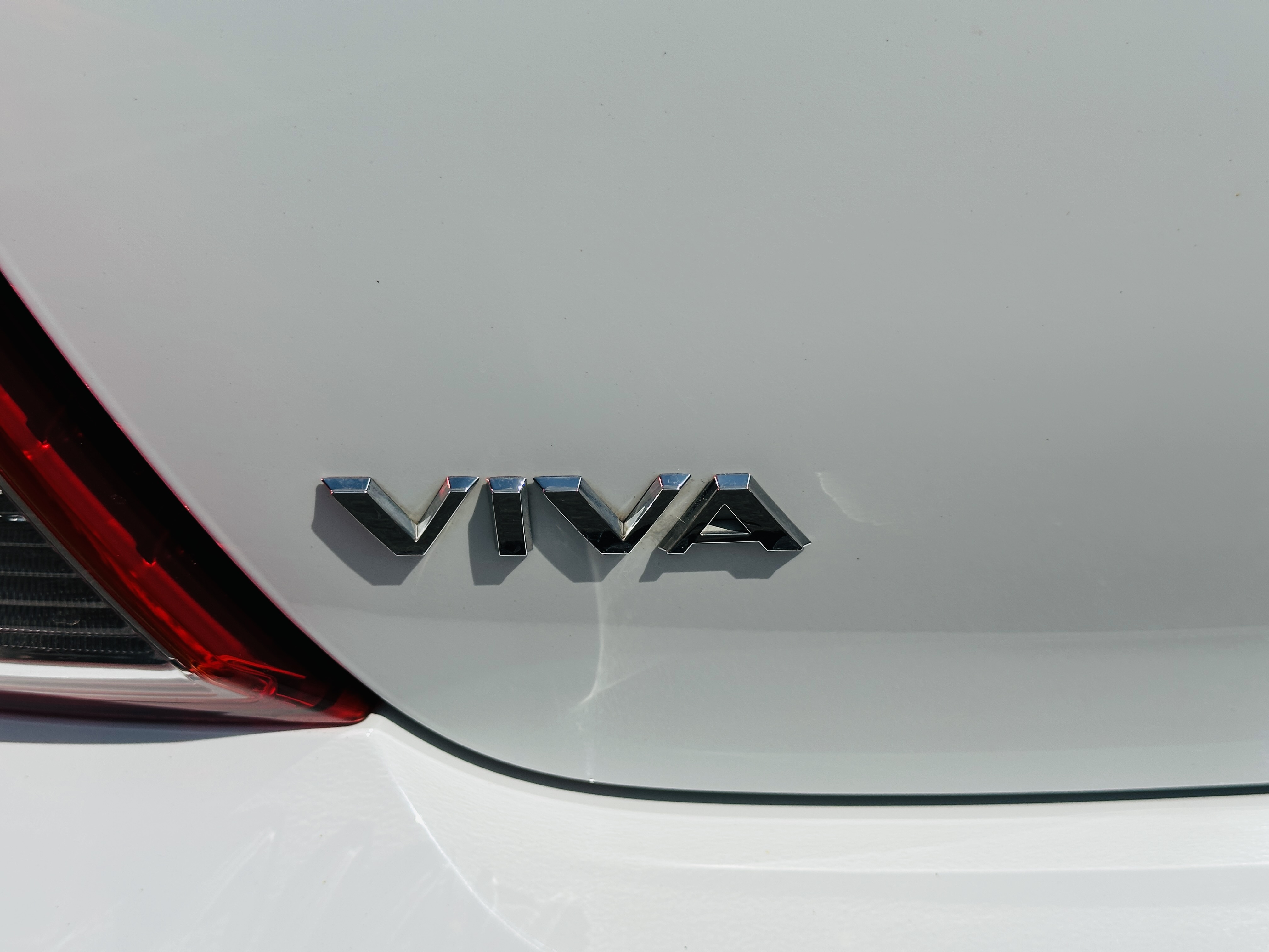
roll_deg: +5.4
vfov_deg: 30.3
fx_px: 1760
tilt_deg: -38.9
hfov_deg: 39.7
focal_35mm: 48
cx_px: 634
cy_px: 476
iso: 64
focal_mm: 6.86
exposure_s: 1/12048
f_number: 1.78
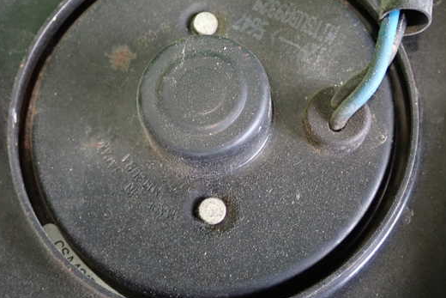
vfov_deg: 22.6
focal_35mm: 60
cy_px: 129
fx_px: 743
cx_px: 235
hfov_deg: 33.4
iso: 800
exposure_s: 1/15
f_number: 3.2
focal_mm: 9.01
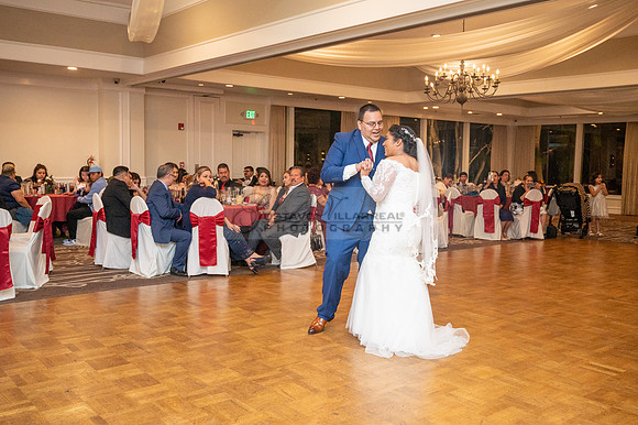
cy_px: 212
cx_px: 319
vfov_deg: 38.3
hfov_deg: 55.1
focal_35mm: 34
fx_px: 611
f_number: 4
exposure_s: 1/200
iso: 2500
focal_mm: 34.5
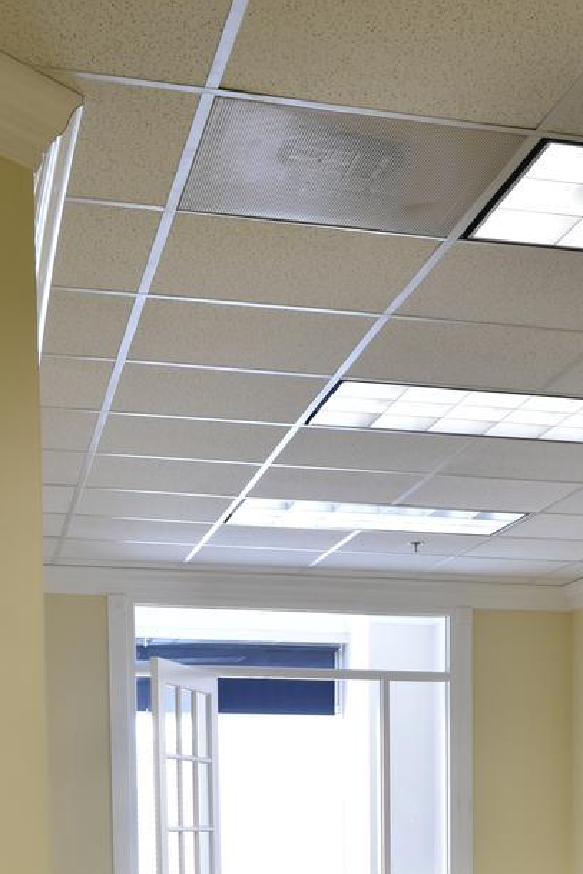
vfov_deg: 26.9
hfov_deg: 19.8
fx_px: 1651
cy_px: 994
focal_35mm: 68
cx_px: 490
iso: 200
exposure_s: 1/13
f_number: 6.3
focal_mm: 18
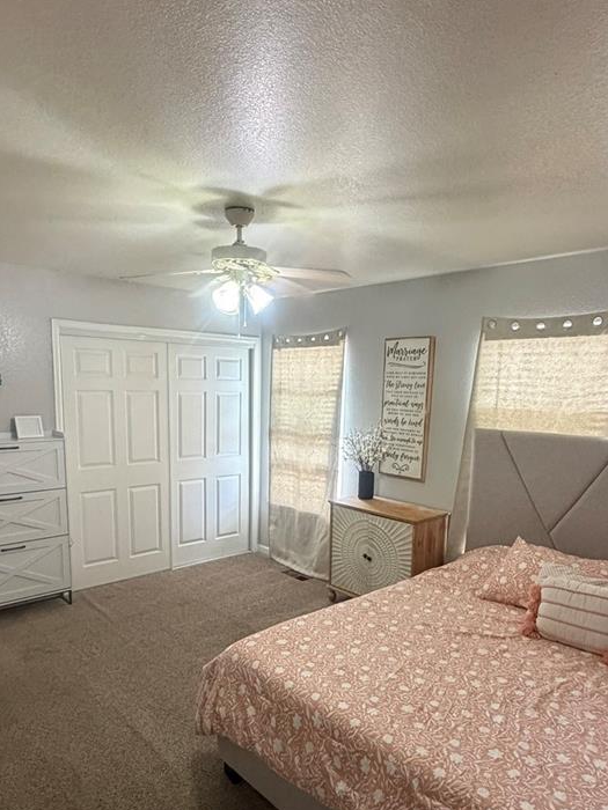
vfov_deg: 70.9
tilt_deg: -10.3
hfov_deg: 56.7
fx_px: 562
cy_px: 483
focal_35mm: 24
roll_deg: -0.9
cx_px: 278
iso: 500
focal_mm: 2.22
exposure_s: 1/60
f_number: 2.2
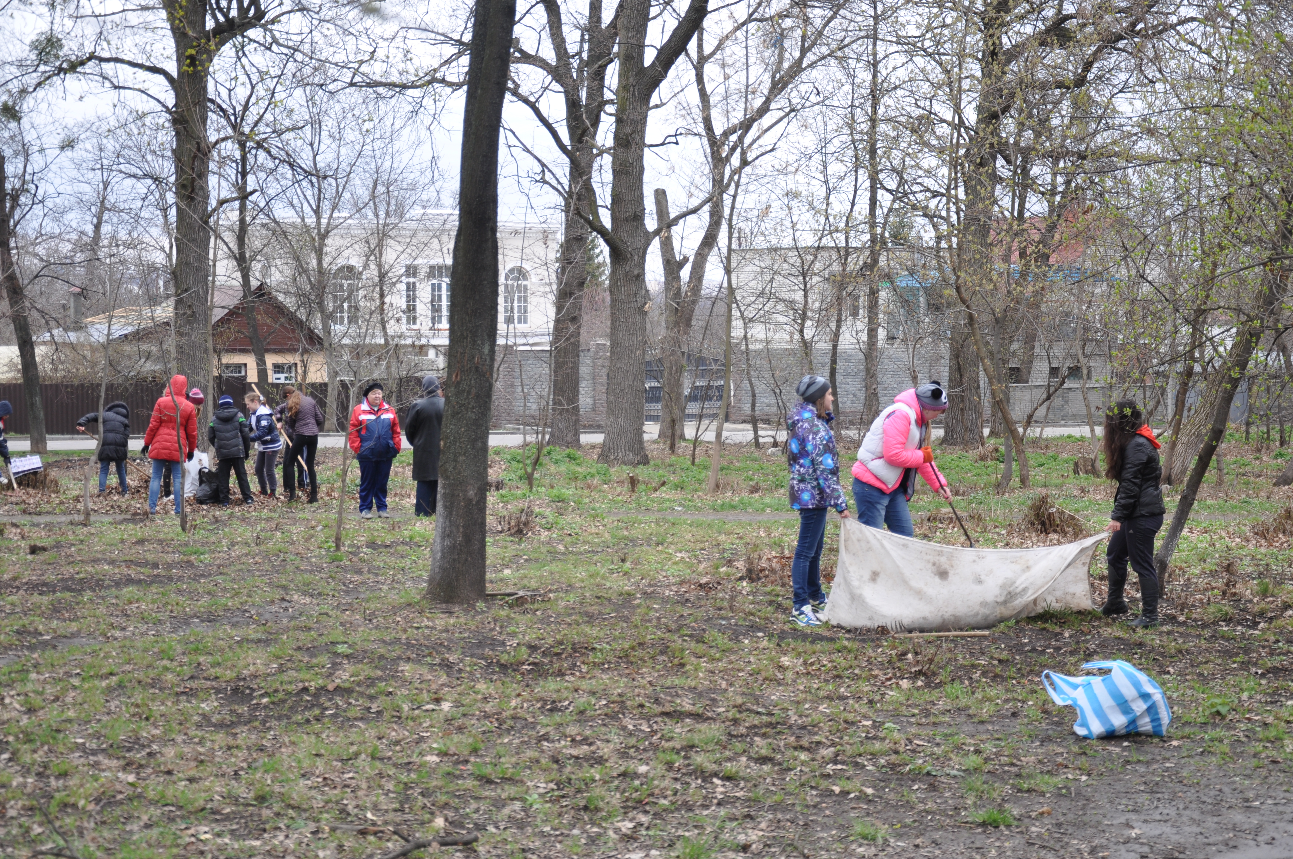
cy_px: 430
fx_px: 2421
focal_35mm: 68
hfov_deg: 29.9
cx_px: 646
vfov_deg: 20.1
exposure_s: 1/125
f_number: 5.6
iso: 220
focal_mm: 45
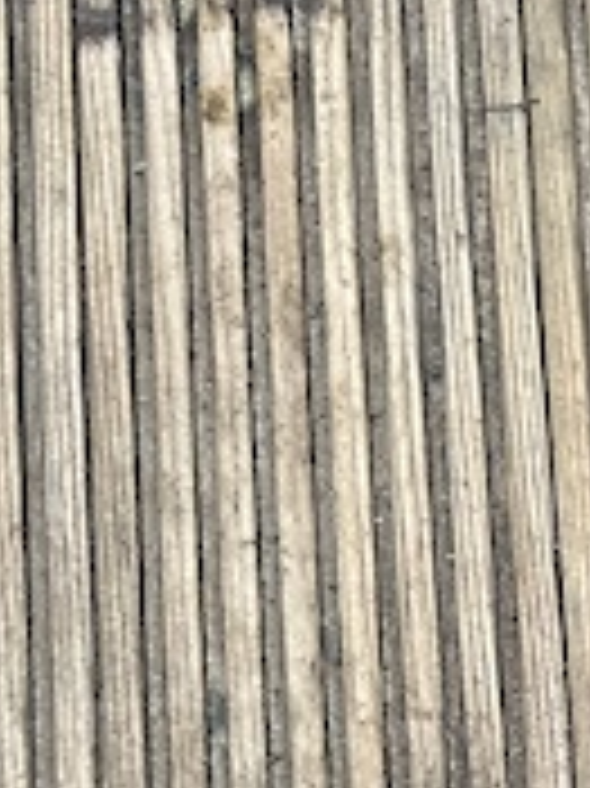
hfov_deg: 11.8
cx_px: 1243
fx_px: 2503
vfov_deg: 16.6
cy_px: 1094
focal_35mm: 110
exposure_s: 1/587
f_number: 1.78
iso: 80
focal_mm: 6.86
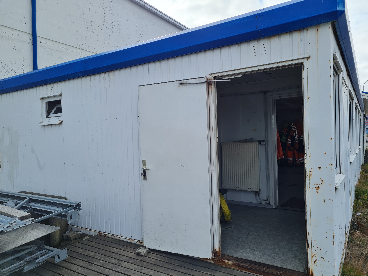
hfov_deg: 67.3
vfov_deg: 53.1
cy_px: 138
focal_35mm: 26
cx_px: 184
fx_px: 276
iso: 50
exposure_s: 1/2012
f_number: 1.8
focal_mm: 5.4
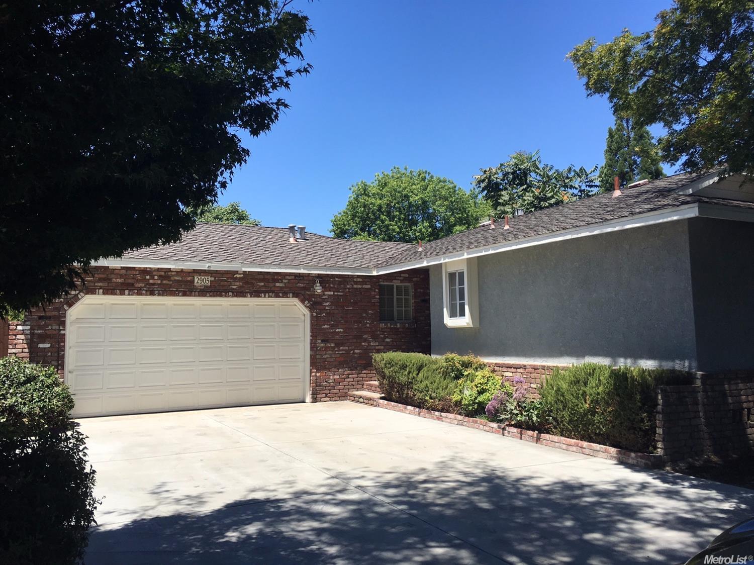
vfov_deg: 48.2
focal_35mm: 29
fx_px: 631
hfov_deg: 61.7
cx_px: 377
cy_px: 282
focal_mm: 4.15
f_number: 2.2
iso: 25
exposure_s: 1/1374
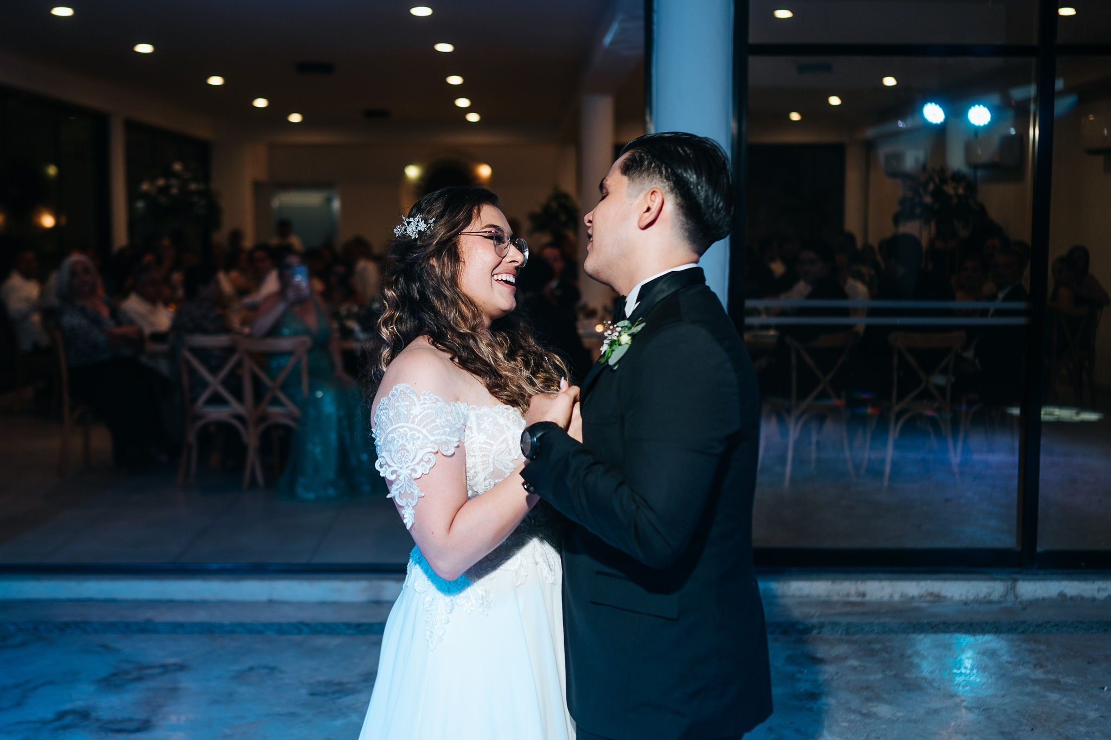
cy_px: 364
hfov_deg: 44.5
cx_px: 565
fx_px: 1357
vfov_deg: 30.5
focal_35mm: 44
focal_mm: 35
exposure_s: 1/160
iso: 200
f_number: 1.8
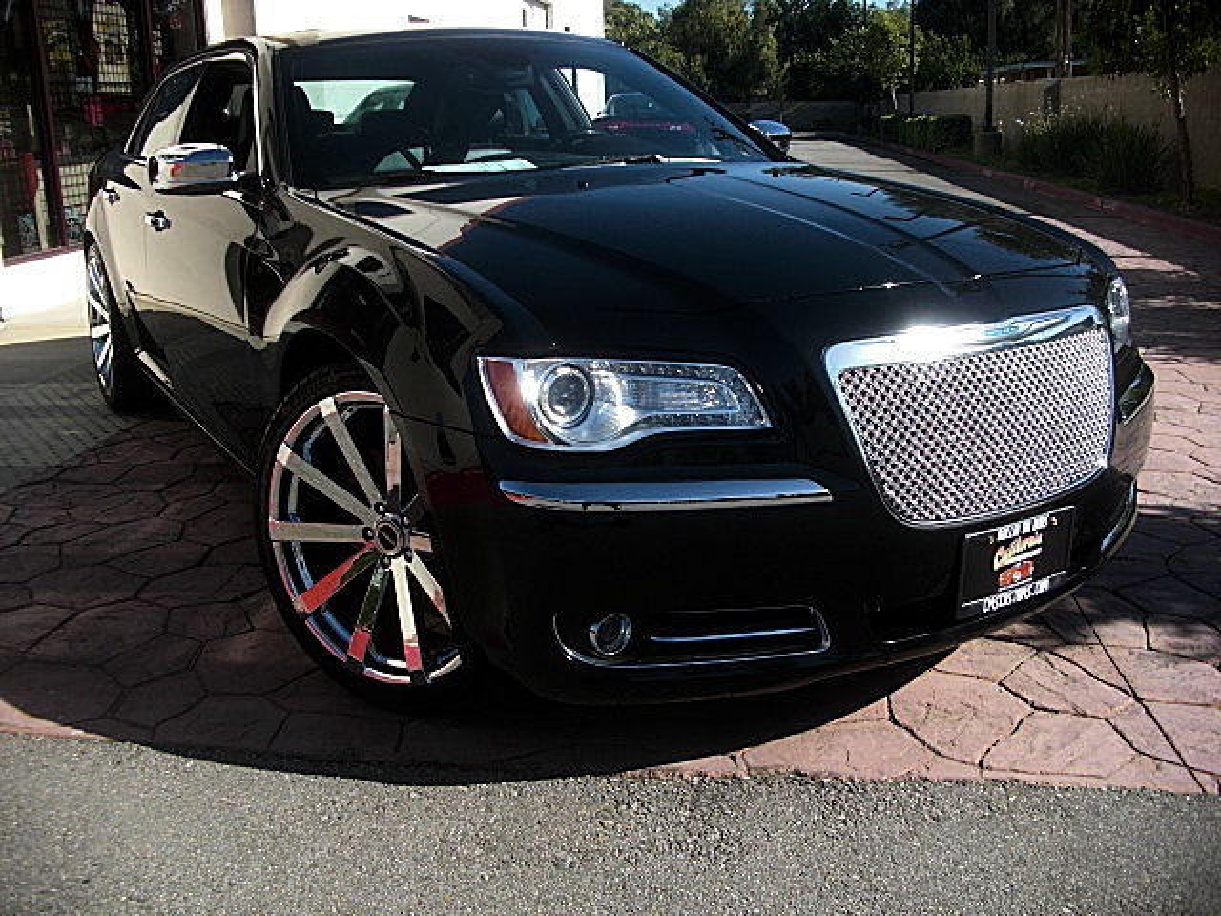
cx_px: 610
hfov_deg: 51.4
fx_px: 1270
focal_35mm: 36
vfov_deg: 39.7
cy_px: 458
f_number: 2.8
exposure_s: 1/500
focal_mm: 6.3
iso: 50
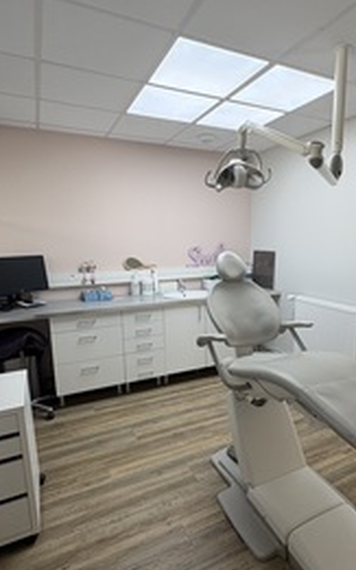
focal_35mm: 22
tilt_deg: -9.7
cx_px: 218
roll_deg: +0.3
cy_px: 296
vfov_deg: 79.6
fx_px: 342
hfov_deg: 54.5
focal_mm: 2.22
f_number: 2.2
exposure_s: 1/137
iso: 64
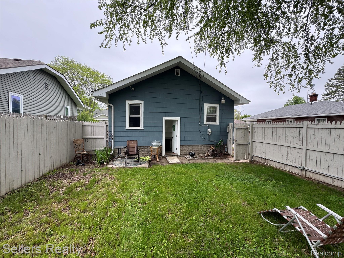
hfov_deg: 102.1
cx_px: 172
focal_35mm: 14
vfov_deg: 85.7
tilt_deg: -1.2
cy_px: 129
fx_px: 139
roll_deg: +0.5
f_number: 2.2
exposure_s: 1/197
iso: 40
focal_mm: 2.22
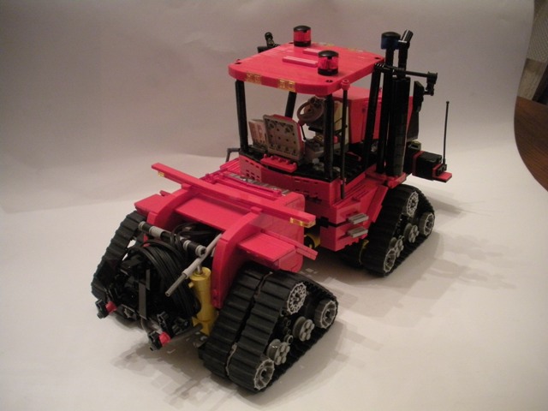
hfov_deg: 52.6
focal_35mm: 35
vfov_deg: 40.7
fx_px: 554
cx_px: 274
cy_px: 206
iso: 450
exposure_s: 1/8.2
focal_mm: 6.3
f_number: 3.5
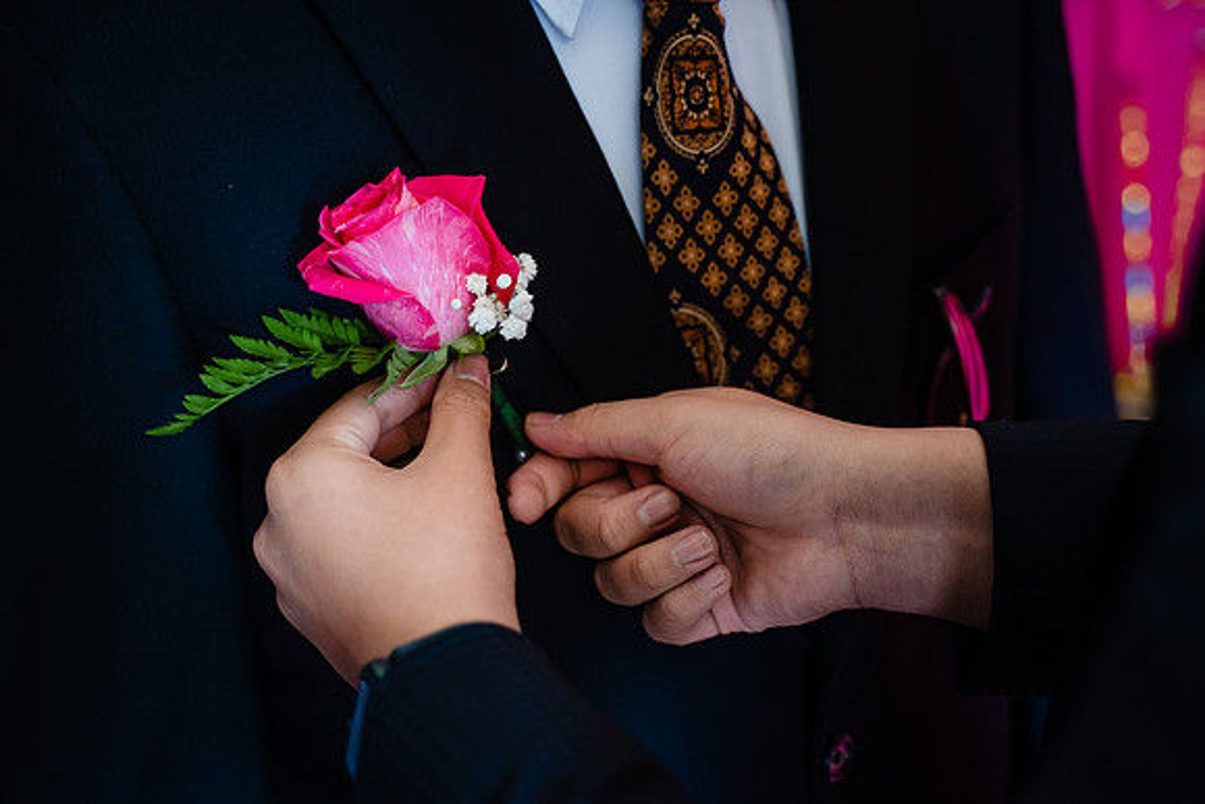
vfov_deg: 25.1
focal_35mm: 54
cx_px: 646
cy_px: 432
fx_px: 1803
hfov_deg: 36.9
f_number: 2.8
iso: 1600
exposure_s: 1/200
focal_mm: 47
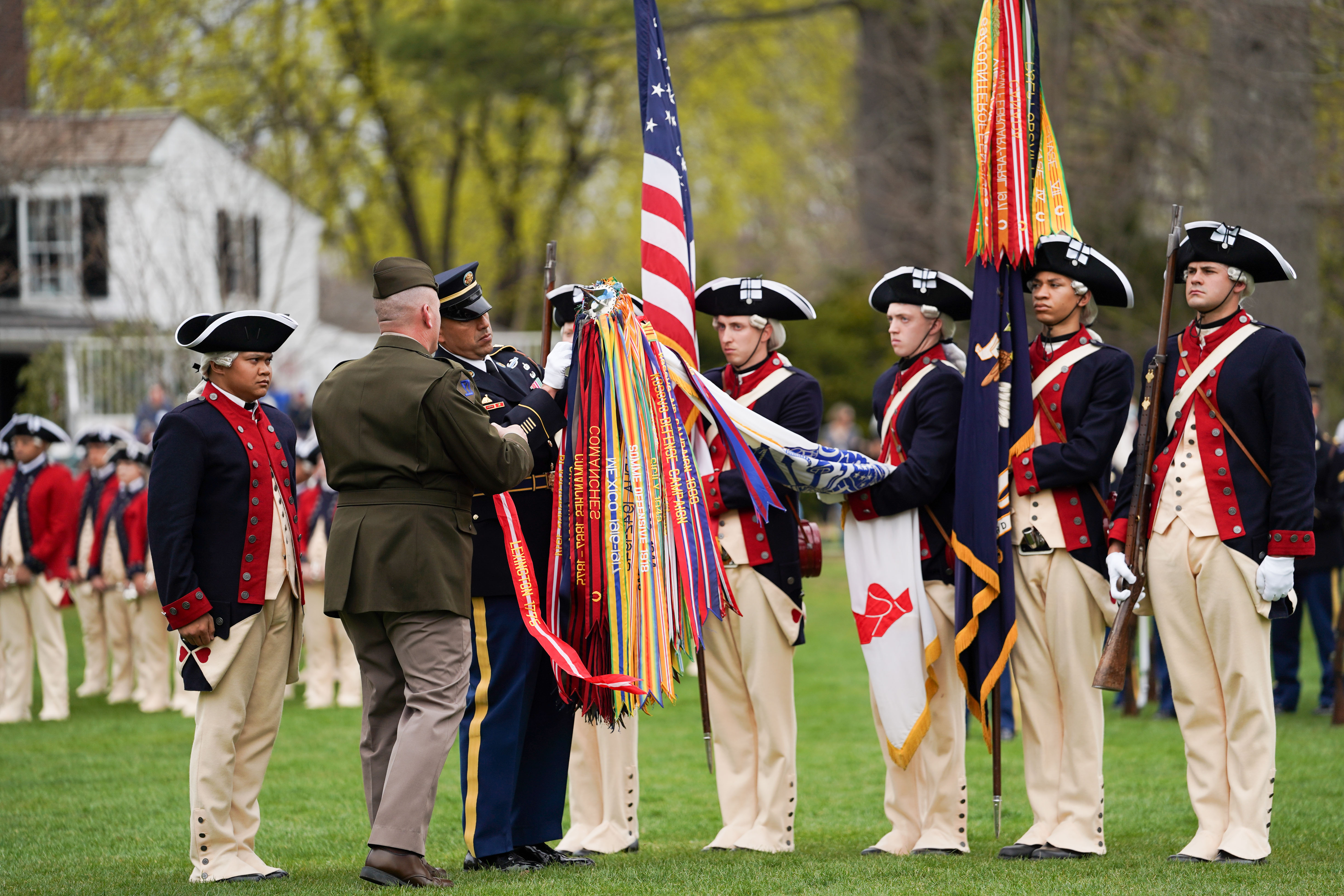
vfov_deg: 8.0
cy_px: 448
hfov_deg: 12.0
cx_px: 672
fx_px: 6399
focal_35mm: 171
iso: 100
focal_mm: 171.4
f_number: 2.8
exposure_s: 1/1600
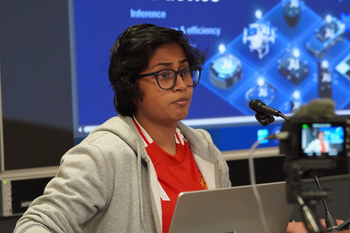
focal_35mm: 112
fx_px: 1093
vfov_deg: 12.2
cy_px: 116
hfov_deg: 18.2
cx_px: 175
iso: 4000
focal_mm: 75
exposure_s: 1/160
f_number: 4
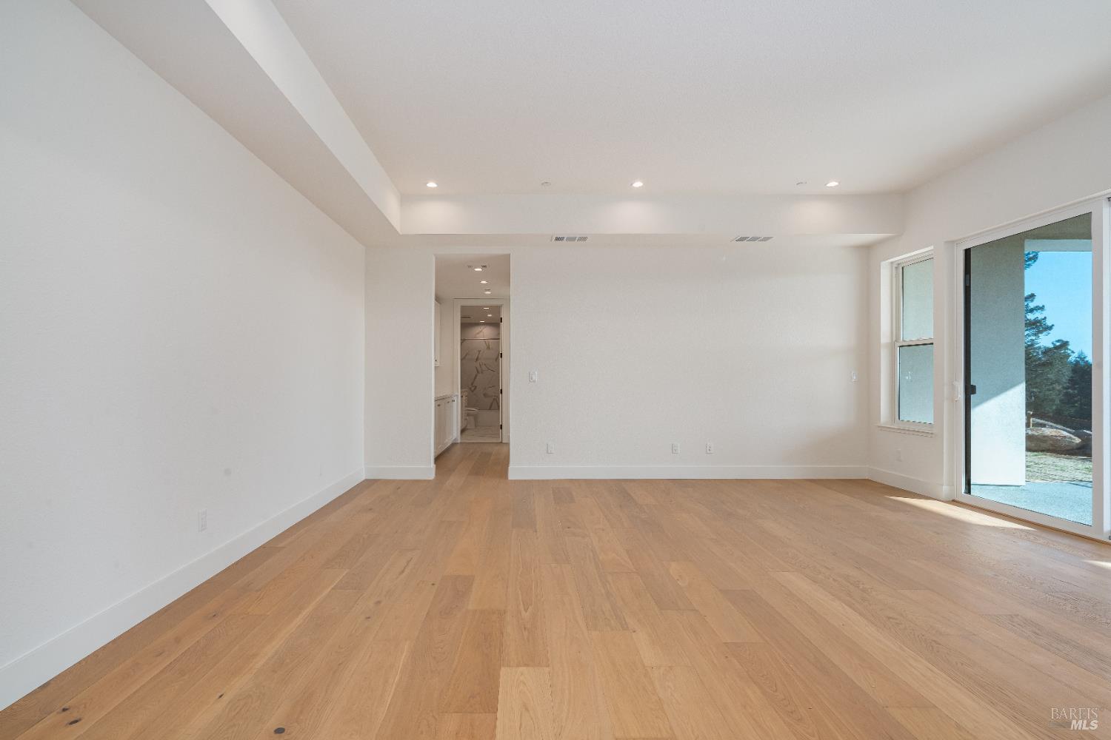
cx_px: 556
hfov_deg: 96.7
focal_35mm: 16
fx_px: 494
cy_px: 370
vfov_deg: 73.7
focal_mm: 16
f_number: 11
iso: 400
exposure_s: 1/125
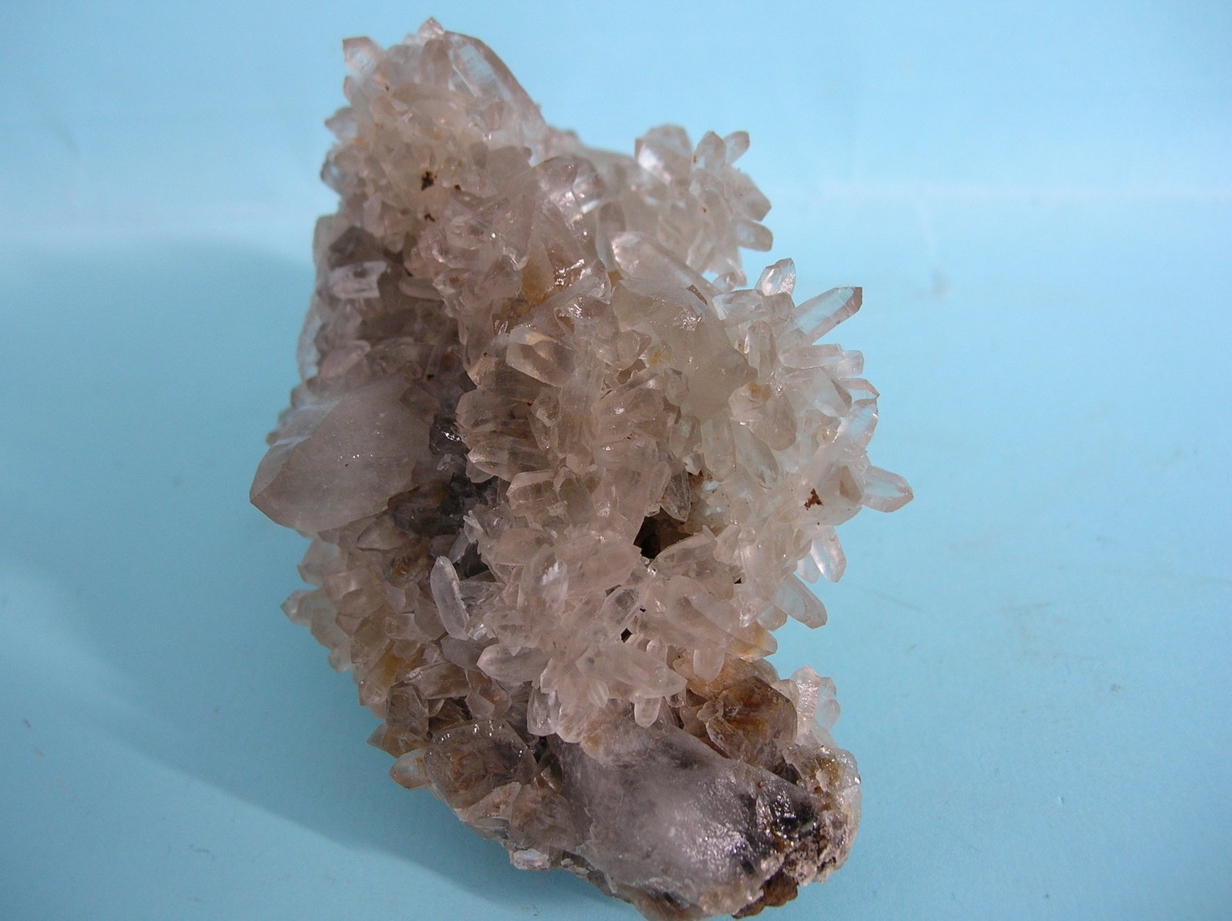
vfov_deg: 39.6
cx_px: 616
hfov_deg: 51.4
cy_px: 460
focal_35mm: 36
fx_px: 1280
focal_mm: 6
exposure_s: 1/70.4
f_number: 2.7
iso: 50
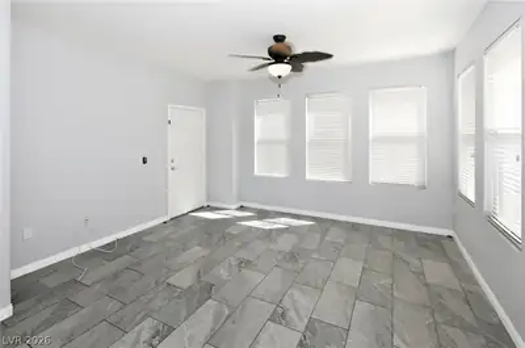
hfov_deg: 100.5
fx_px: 218
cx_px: 262
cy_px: 174
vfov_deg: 77.1
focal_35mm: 15
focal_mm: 10
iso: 200
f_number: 5
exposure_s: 1/100
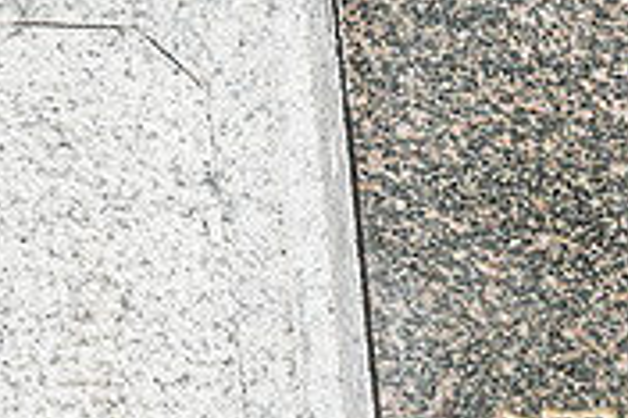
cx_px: 1217
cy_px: 354
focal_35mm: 188
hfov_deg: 10.2
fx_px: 3272
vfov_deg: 7.3
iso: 125
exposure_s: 1/1250
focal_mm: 42.4
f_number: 2.8
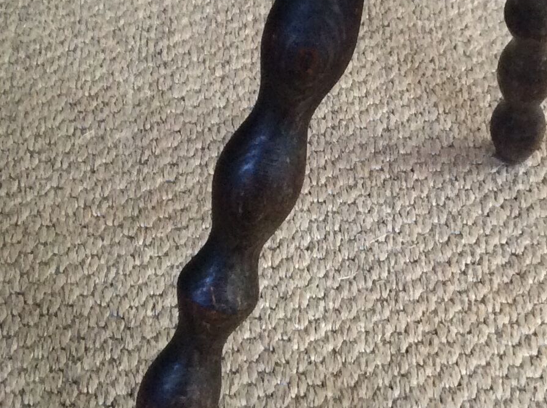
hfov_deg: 20.9
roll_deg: -0.9
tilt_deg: -43.7
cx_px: 411
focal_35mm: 93
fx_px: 1467
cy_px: 182
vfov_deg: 15.8
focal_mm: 3.3
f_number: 2.4
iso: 160
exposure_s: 1/25
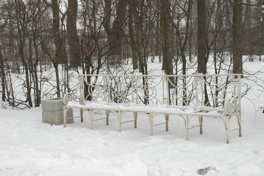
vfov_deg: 22.6
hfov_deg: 33.4
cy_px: 88
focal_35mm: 60
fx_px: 440
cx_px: 132
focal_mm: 40
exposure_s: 1/125
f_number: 9
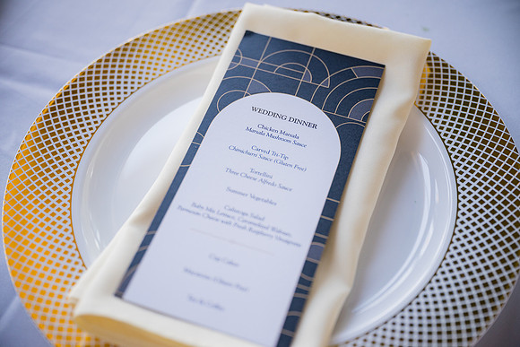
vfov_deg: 23.4
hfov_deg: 34.5
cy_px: 174
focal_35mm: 58
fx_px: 838
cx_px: 260
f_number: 2.8
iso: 400
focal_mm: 58
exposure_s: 1/250
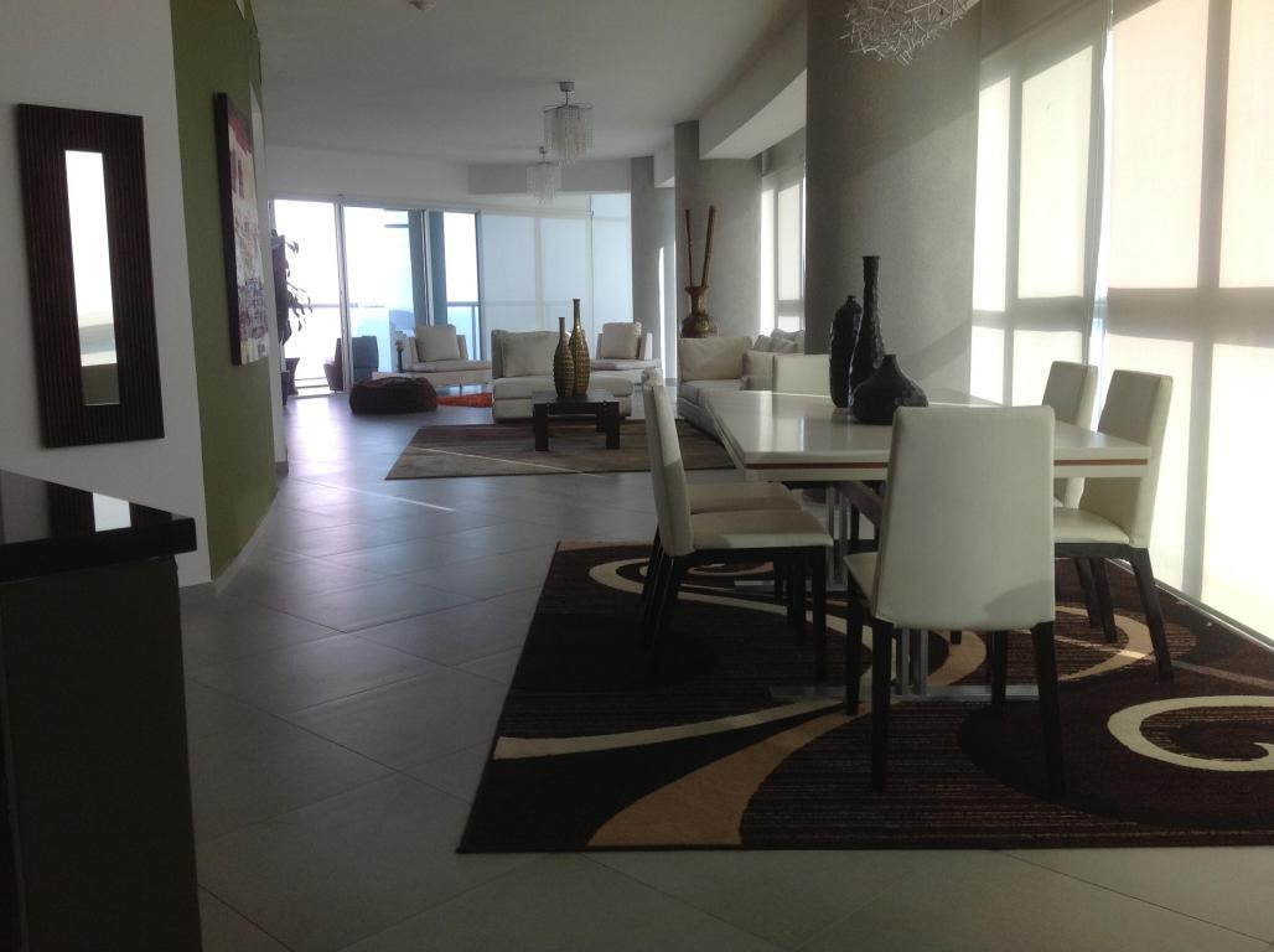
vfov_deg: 40.6
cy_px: 476
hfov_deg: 52.7
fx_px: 1286
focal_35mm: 35
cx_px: 637
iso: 50
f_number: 2.4
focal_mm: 4.28
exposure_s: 1/143
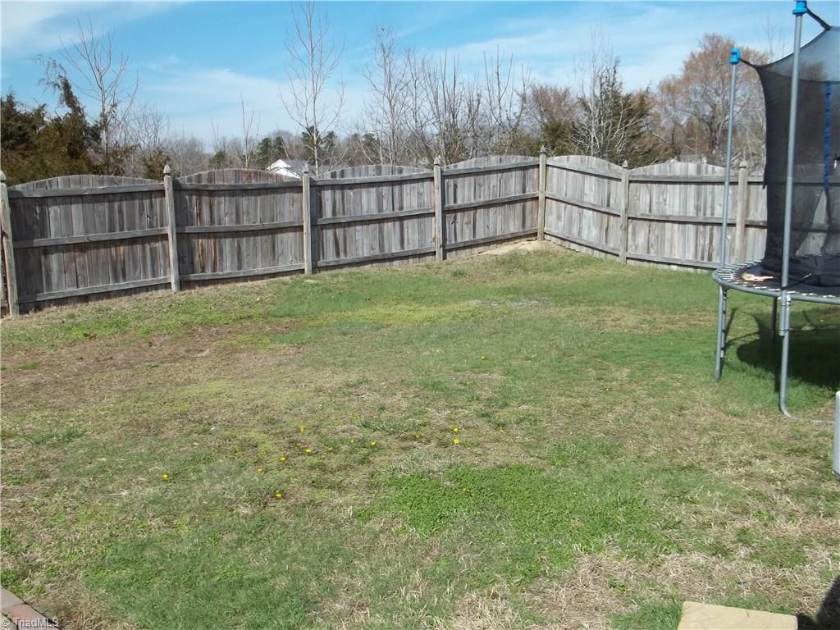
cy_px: 315
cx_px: 420
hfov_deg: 55.4
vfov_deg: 42.9
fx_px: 801
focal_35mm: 33
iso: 64
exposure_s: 1/160
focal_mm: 5.9
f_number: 8
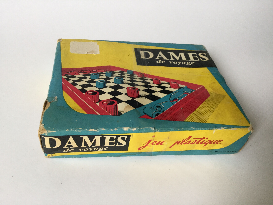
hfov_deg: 58.4
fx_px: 244
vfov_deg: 45.4
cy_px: 102
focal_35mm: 31
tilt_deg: -41.4
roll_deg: -7.9
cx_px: 136
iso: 40
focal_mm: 3.3
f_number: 2.4
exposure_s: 1/33
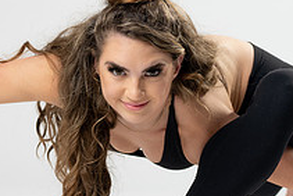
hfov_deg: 11.5
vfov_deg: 7.7
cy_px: 87
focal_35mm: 178
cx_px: 94
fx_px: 1450
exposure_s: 1/160
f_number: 3.2
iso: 200
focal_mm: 50
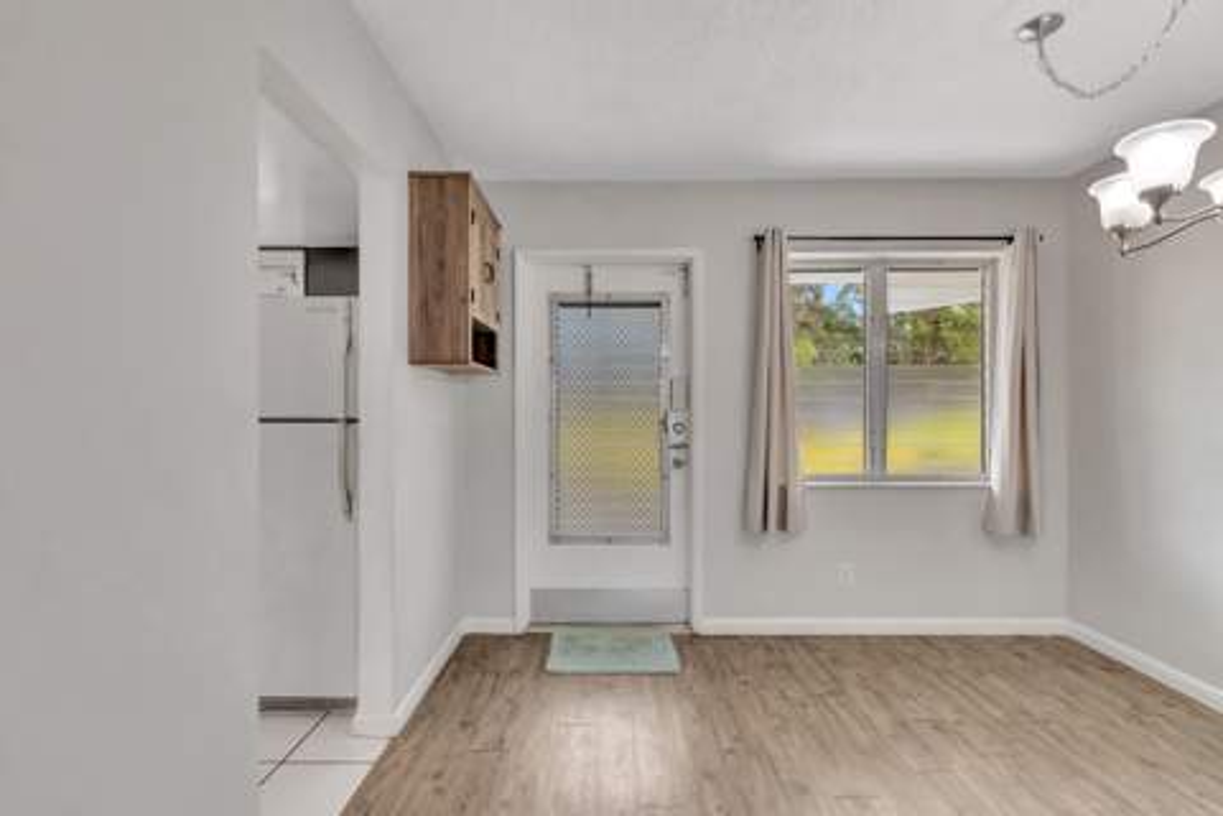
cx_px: 612
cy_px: 408
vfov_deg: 77.3
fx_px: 510
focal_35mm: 15
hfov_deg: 100.4
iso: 1100
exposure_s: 1/50
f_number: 8
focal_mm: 10
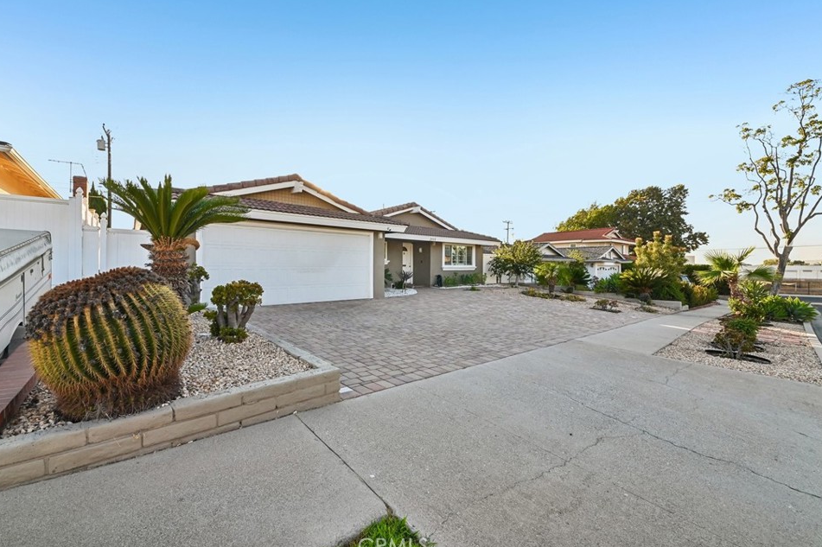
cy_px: 264
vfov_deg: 81.1
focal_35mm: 14
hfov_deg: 104.2
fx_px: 319
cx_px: 390
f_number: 22
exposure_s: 1/15
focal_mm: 13
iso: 250
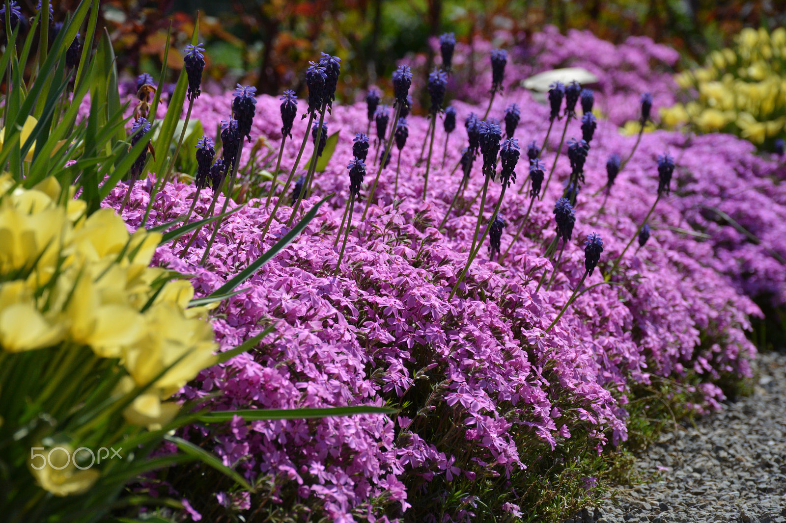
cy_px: 262
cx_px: 393
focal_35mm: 174
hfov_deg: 11.8
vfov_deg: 7.9
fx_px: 3798
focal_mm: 116
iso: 800
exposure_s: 1/3200
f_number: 8
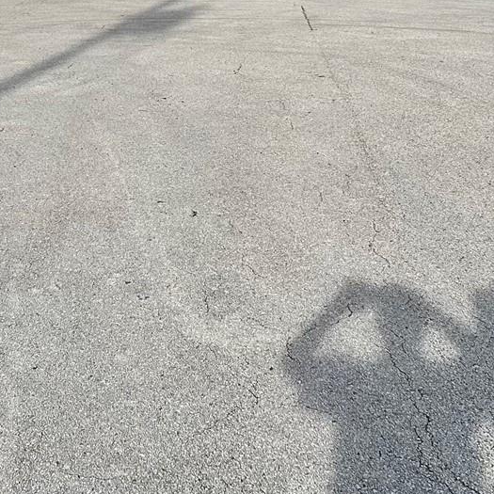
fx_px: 1130
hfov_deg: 24.4
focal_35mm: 70
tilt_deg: -11.0
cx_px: 120
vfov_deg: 24.2
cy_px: 92
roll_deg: +0.7
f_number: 1.5
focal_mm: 5.7
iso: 50
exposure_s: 1/3831
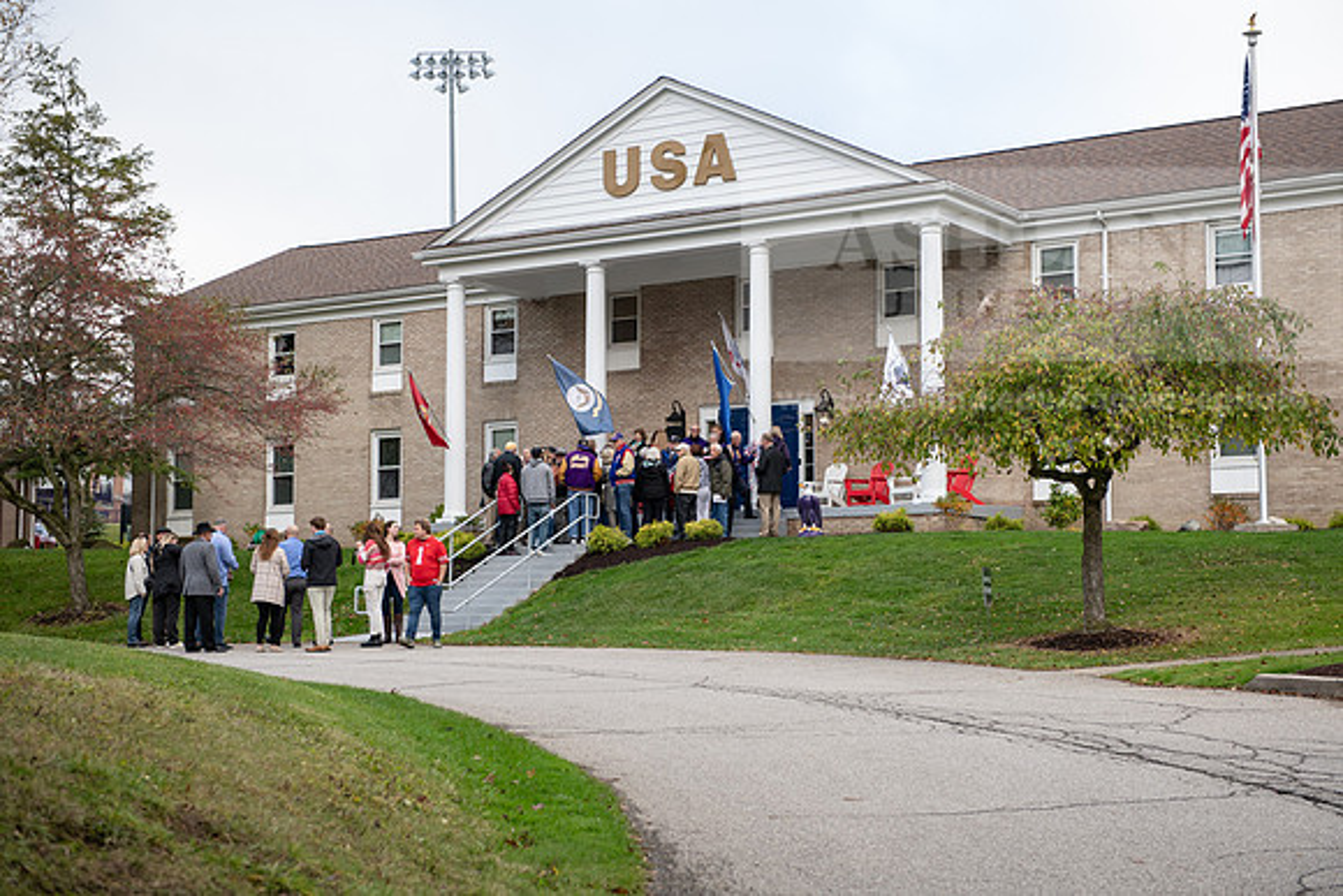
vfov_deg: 23.4
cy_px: 448
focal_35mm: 58
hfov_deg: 34.5
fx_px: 2164
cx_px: 672
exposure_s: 1/250
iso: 250
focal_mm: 58
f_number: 4
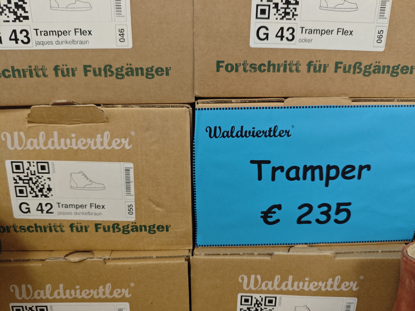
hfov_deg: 67.3
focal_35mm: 26
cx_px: 208
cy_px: 156
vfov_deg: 53.1
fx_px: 312
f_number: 1.59
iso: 125
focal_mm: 4.94
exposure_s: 1/50
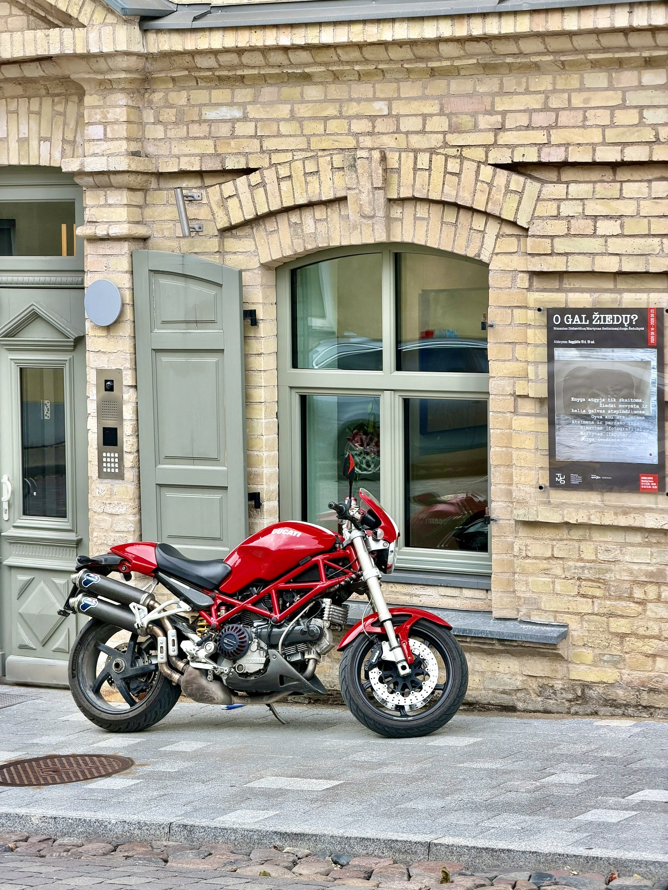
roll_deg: +0.5
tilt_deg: -4.7
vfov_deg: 19.6
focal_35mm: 100
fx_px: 2573
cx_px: 334
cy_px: 445
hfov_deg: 14.8
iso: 64
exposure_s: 1/121
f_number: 2.8
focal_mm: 16.89
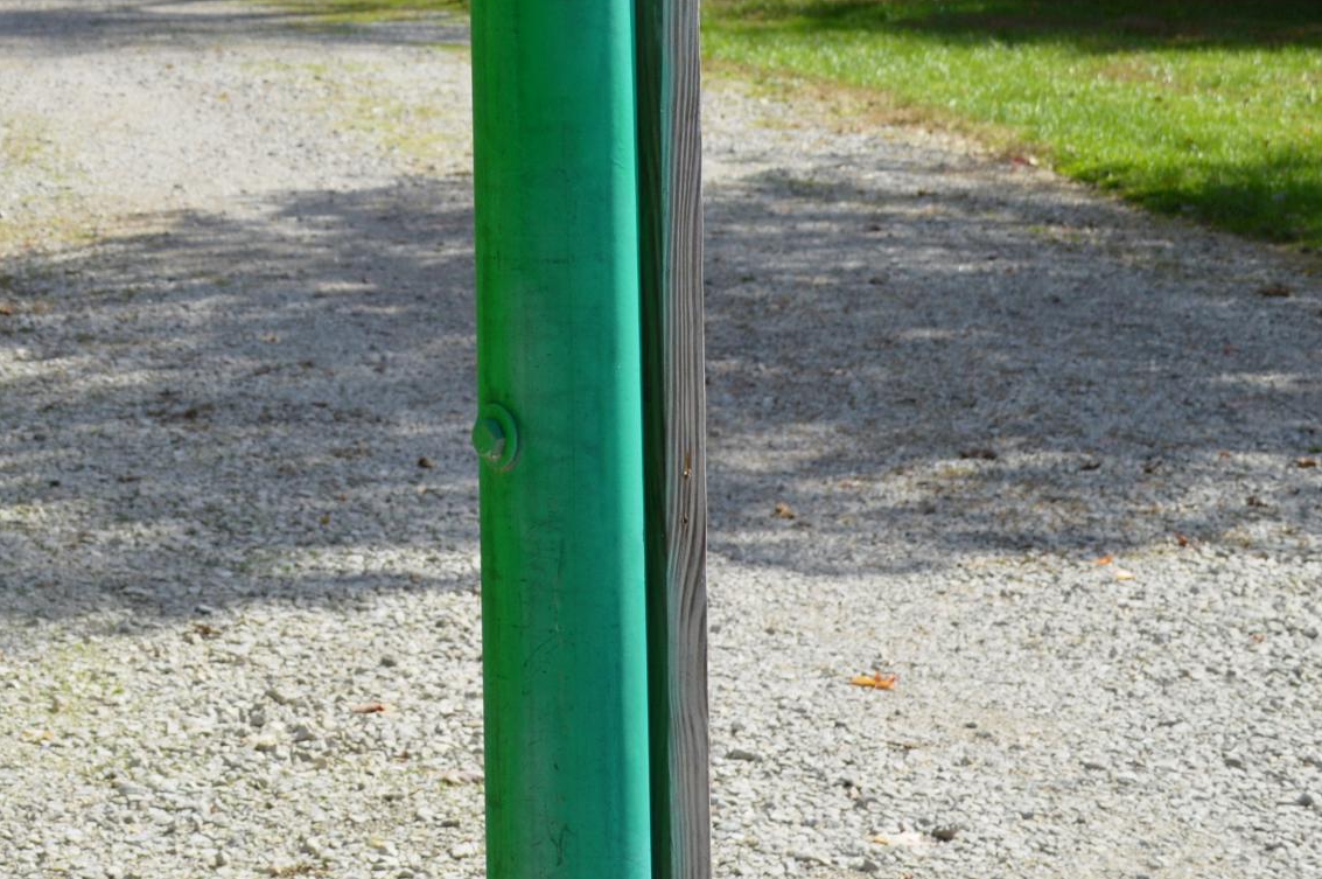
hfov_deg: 14.6
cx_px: -380
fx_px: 4952
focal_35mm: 135
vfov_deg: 10.0
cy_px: -229
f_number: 8
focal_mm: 34
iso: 100
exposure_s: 1/250
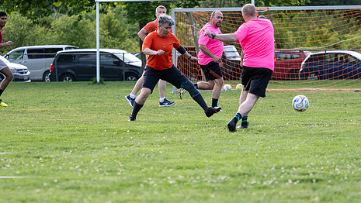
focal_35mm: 258
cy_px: 105
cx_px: 170
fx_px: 2471
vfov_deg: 4.7
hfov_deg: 8.4
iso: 320
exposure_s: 1/1250
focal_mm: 95
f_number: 2.8
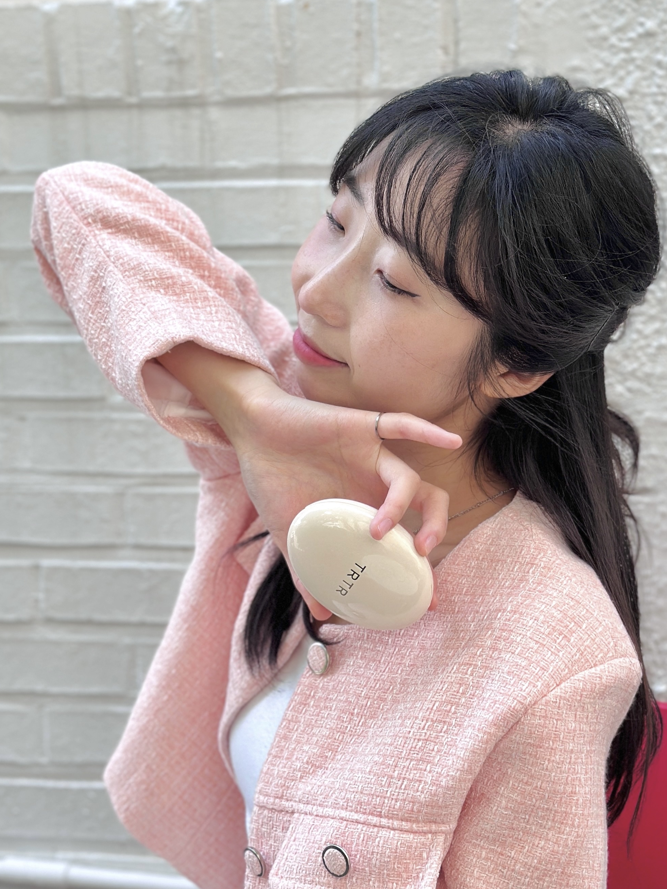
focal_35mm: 74
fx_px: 1901
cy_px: 482
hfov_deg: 19.9
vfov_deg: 26.3
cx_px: 403
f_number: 1.78
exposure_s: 1/1157
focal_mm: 6.86
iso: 80
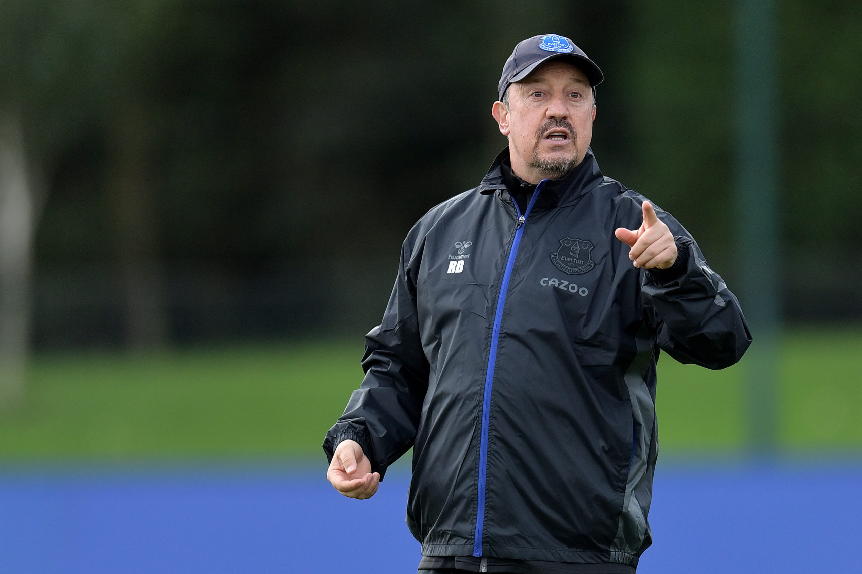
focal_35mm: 400
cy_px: 287
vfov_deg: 3.4
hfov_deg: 5.2
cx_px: 431
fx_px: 9578
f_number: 3.2
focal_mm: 400
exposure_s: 1/4000
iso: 800
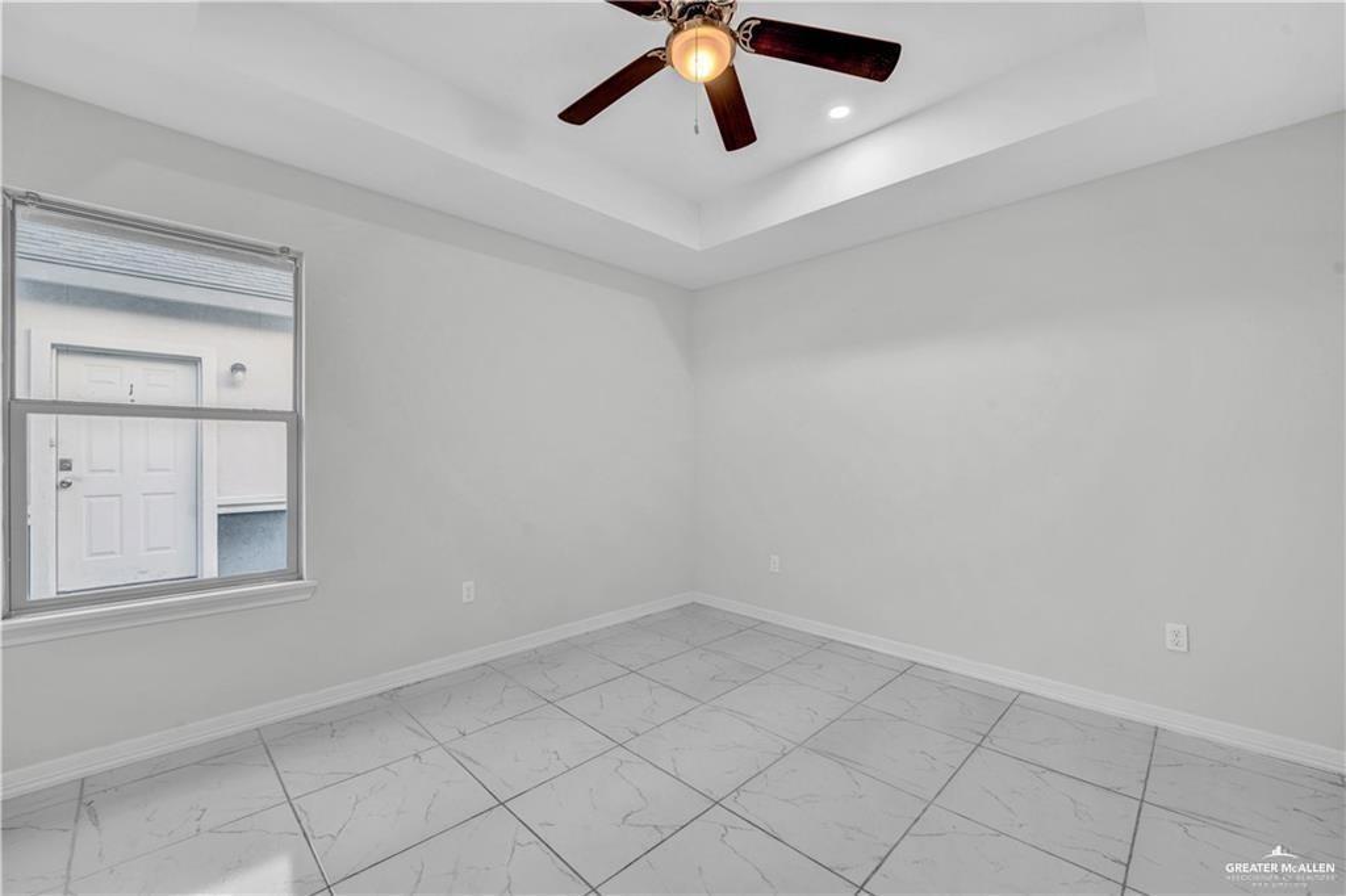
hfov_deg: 104.3
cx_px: 673
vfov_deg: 81.2
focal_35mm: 14
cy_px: 448
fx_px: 523
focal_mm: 14
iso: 100
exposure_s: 1/6
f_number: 8
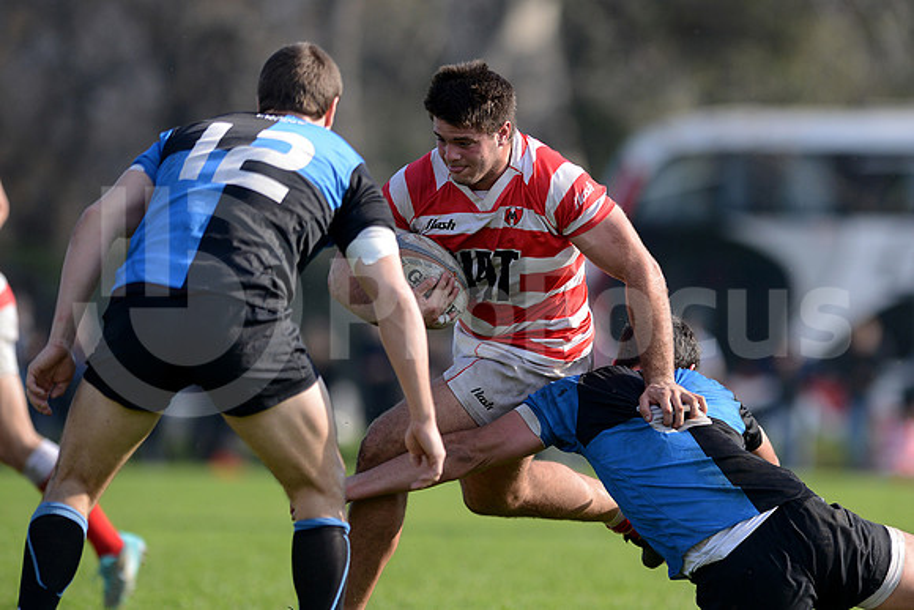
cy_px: 305
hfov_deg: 4.9
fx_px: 10665
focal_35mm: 420
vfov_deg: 3.3
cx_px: 457
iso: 560
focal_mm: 420
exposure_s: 1/2000
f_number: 4
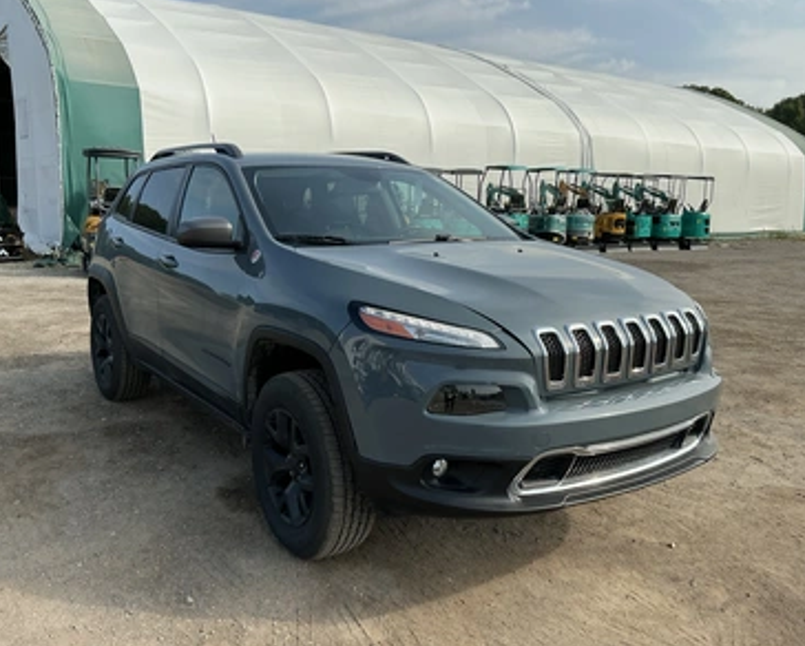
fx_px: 716
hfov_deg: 58.7
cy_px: 325
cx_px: 387
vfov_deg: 48.6
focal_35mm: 30
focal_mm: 3
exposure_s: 1/1577
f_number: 1.8
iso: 25
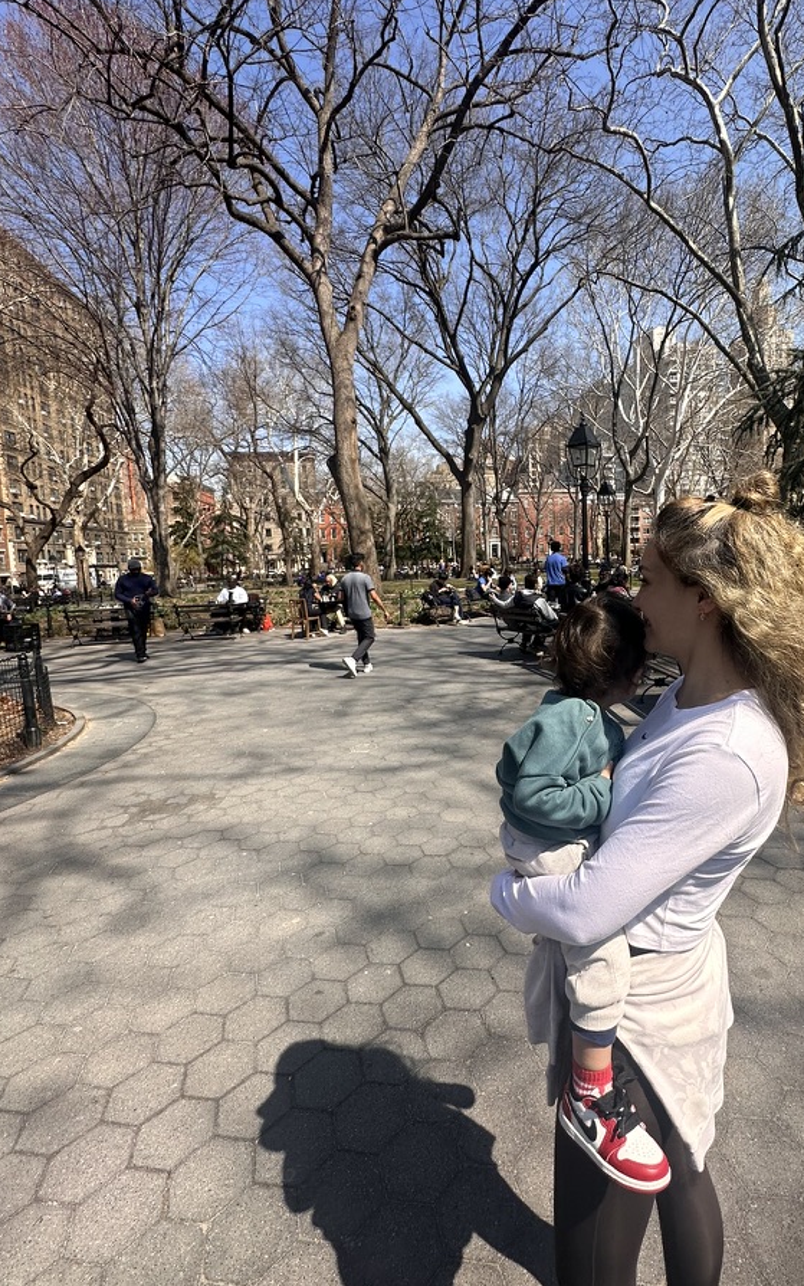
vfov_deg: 94.3
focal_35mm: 17
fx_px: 596
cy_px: 621
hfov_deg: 67.0
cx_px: 501
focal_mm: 2.22
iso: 40
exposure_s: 1/1453
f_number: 2.2
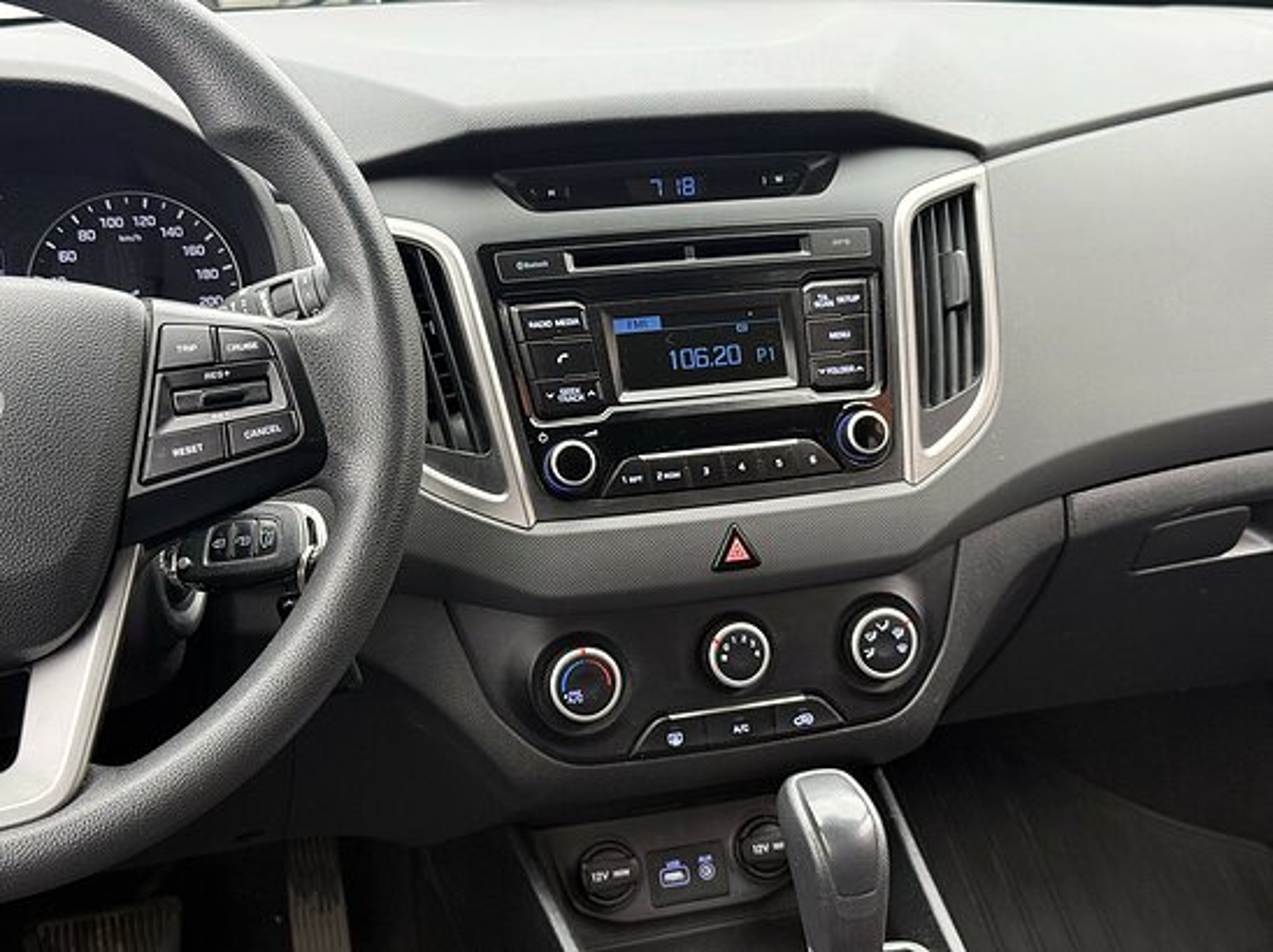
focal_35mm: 48
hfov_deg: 39.7
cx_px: 636
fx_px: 1764
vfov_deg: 30.2
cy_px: 476
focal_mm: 6.76
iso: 100
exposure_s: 1/94
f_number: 1.78
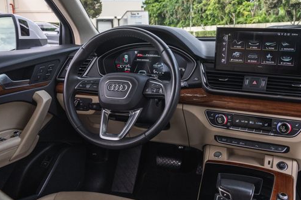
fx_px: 301
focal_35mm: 36
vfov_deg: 36.9
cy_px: 98
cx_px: 165
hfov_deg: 53.1
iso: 640
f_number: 8
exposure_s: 1/100
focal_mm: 24
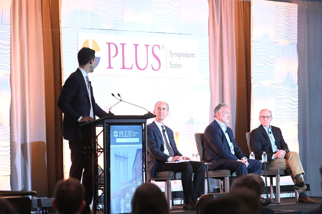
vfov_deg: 7.2
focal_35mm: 190
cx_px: 161
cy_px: 107
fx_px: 1698
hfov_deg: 10.8
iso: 6400
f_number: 5.6
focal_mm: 190
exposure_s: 1/125
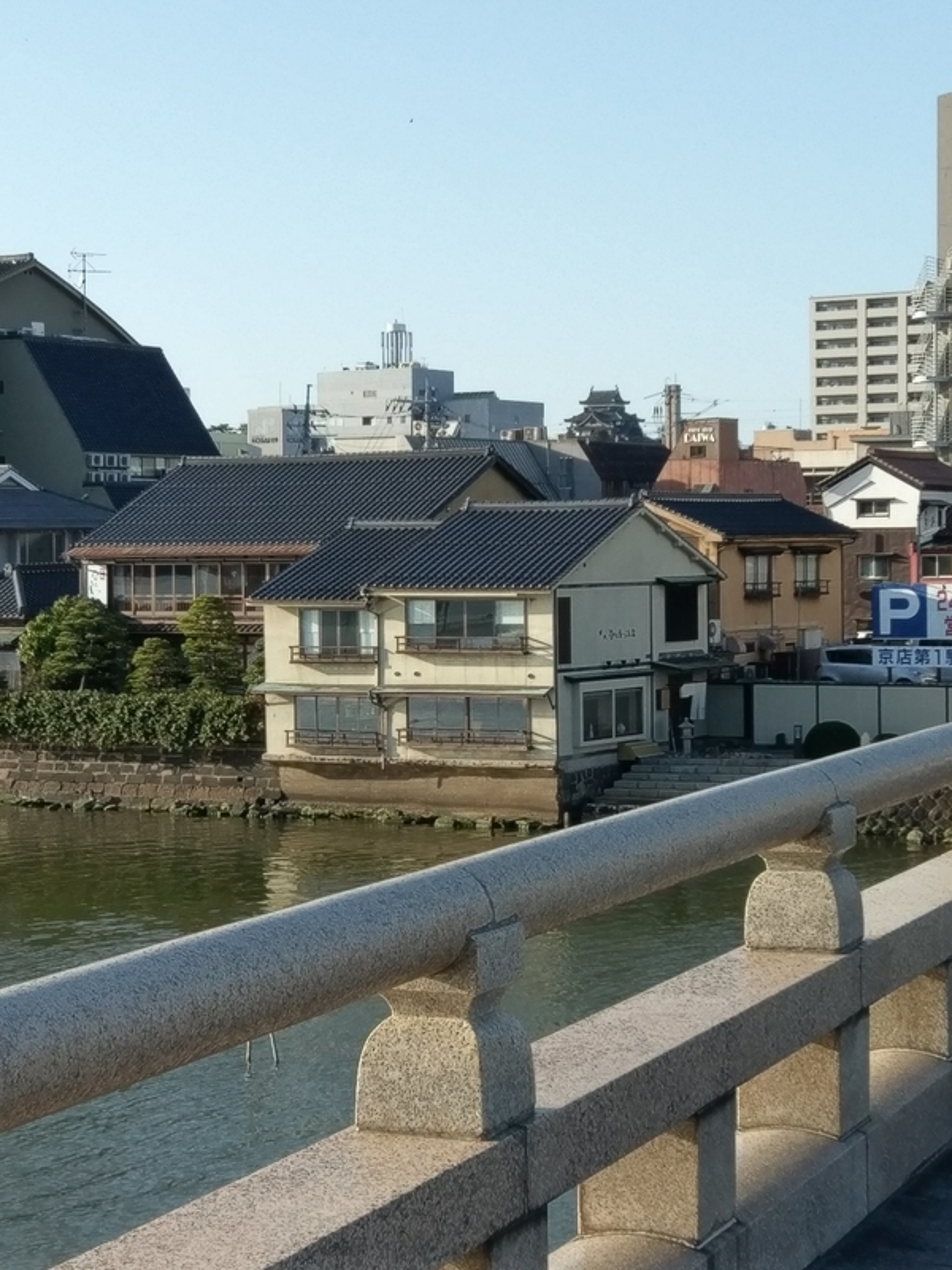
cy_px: 635
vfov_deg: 67.3
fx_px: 953
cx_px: 476
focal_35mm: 26
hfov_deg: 53.1
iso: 100
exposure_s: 1/1684
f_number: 1.8
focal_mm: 4.58
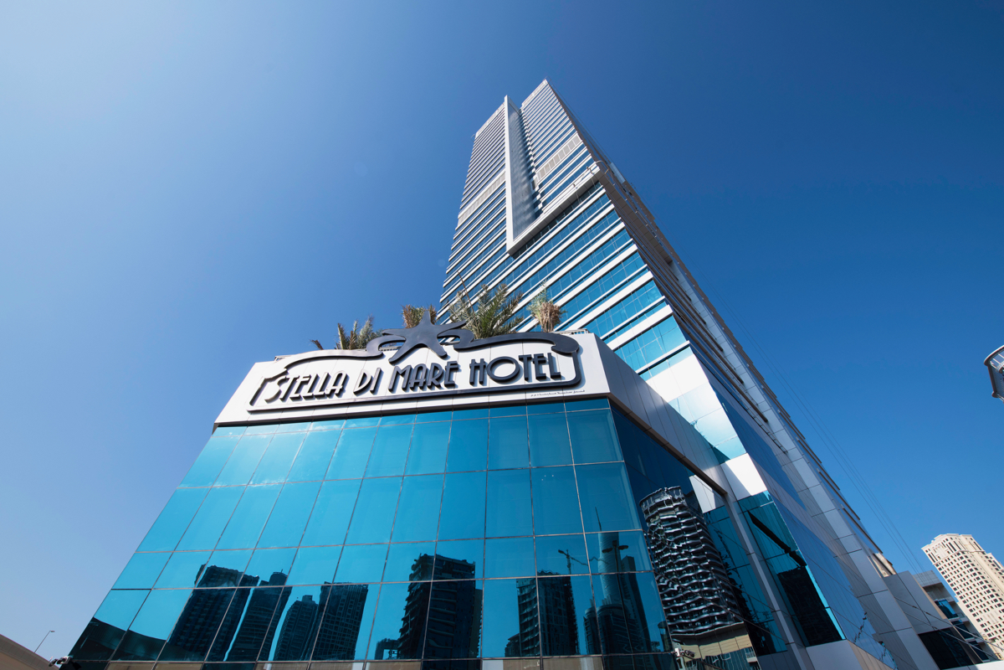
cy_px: 335
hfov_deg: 104.3
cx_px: 502
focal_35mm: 14
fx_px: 390
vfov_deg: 81.2
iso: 100
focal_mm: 14
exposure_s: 1/640
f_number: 8
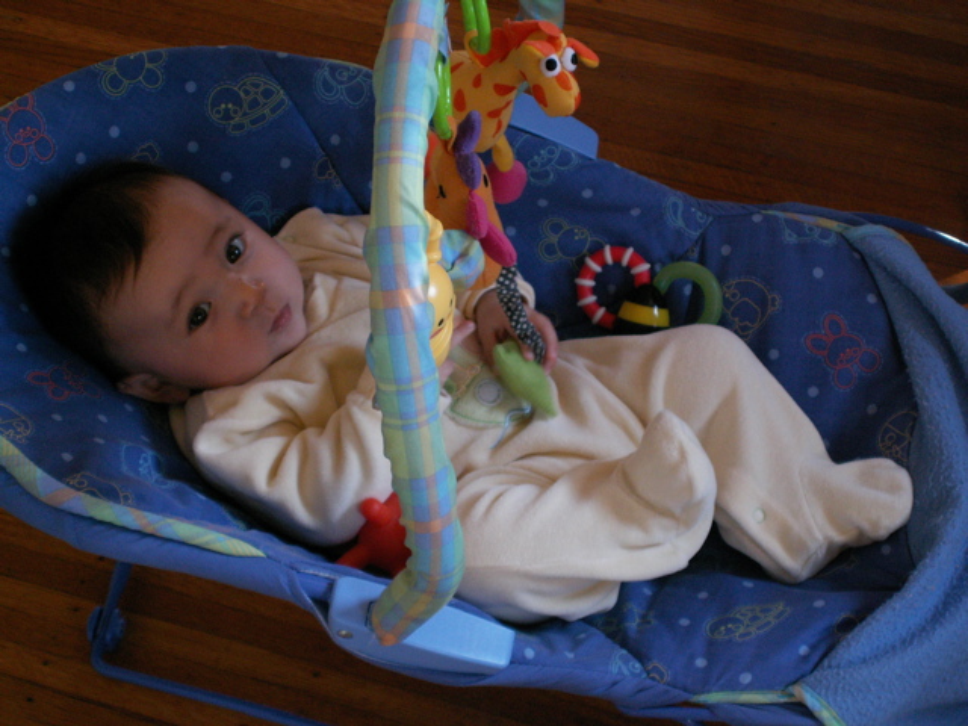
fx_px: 1957
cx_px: 484
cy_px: 363
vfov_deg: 21.0
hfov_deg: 27.8
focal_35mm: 70
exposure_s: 1/40
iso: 125
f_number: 3.2
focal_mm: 11.62
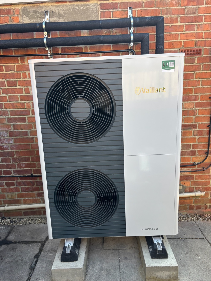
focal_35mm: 26
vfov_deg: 67.3
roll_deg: +1.9
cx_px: 106
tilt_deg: -13.1
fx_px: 211
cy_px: 140
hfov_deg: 53.1
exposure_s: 1/327
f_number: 1.6
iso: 50
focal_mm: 5.96
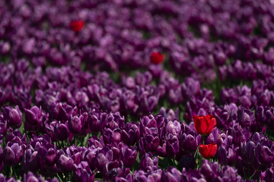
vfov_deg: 2.9
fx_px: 3645
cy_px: 100
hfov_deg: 4.3
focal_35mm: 479
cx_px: 143
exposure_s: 1/4000
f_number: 5.6
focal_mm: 400
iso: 400
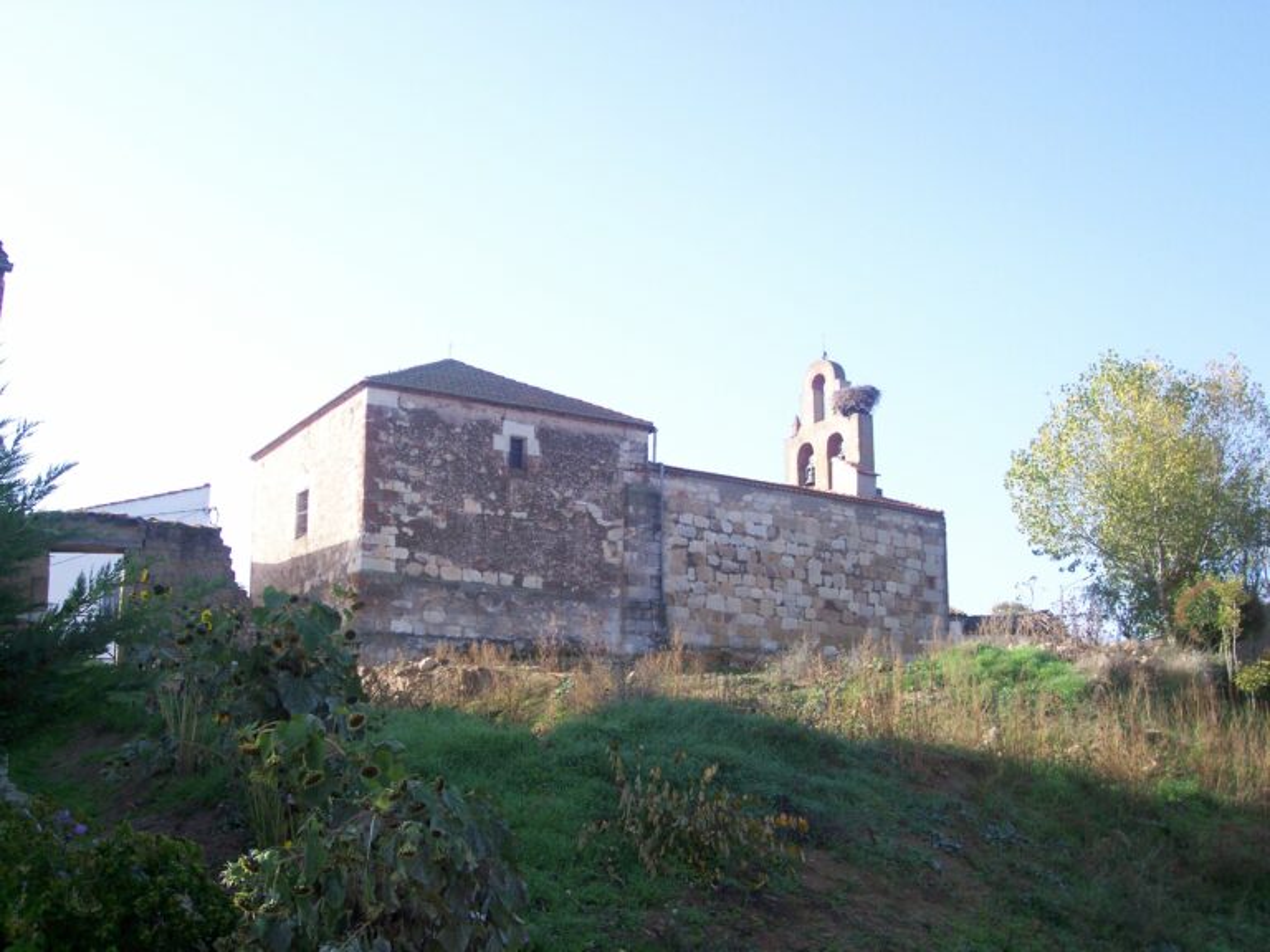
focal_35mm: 42
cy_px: 476
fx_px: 1541
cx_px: 635
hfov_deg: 44.8
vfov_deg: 34.3
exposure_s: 1/420
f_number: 2.9
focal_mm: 7
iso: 80
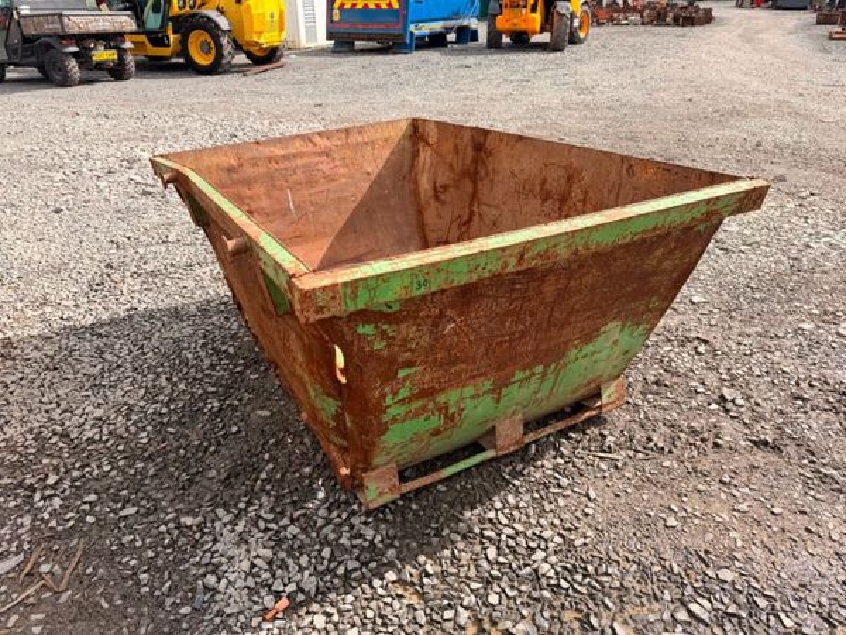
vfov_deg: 56.8
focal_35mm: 24
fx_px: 587
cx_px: 423
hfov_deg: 71.6
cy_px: 318
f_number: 1.78
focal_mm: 6.76
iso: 80
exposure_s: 1/2299
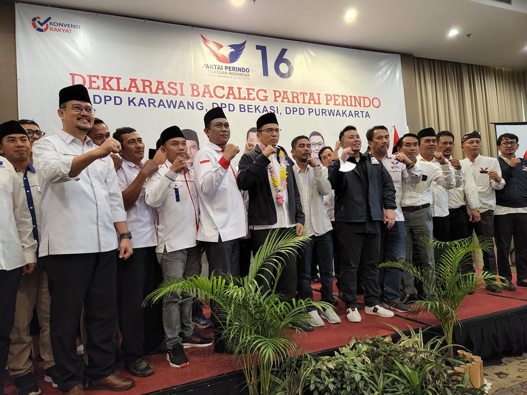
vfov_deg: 58.9
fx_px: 350
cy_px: 198
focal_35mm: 23
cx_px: 264
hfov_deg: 73.9
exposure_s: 1/120
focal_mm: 5.4
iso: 640
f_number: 1.8
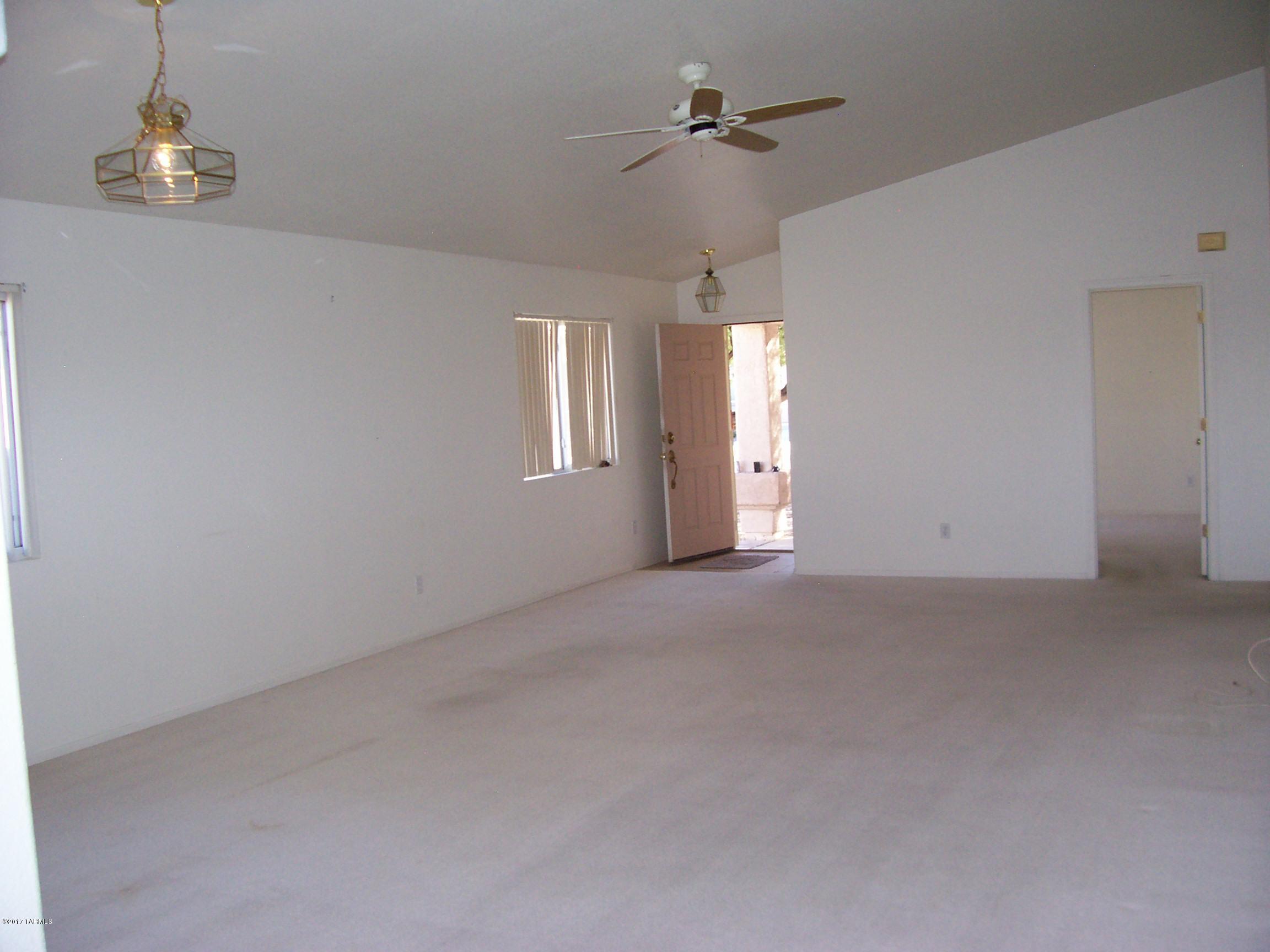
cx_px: 635
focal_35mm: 34
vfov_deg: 41.8
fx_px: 1247
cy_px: 476
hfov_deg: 54.0
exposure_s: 1/112
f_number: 2.7
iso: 140
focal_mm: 5.6
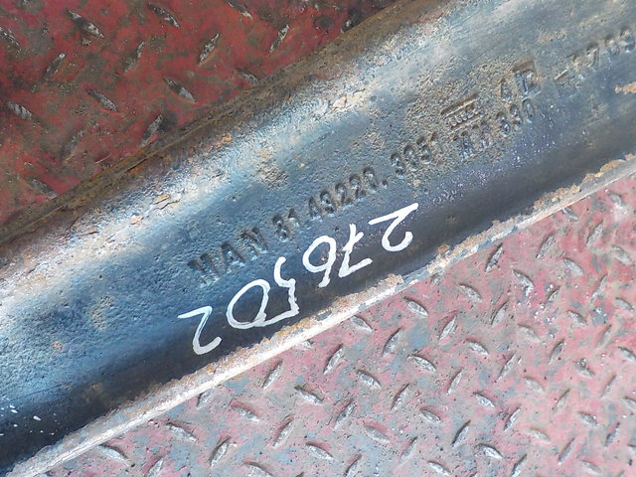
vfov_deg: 46.8
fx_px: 551
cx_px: 318
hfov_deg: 60.0
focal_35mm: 30
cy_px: 238
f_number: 3.3
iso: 400
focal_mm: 4.1
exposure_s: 1/30
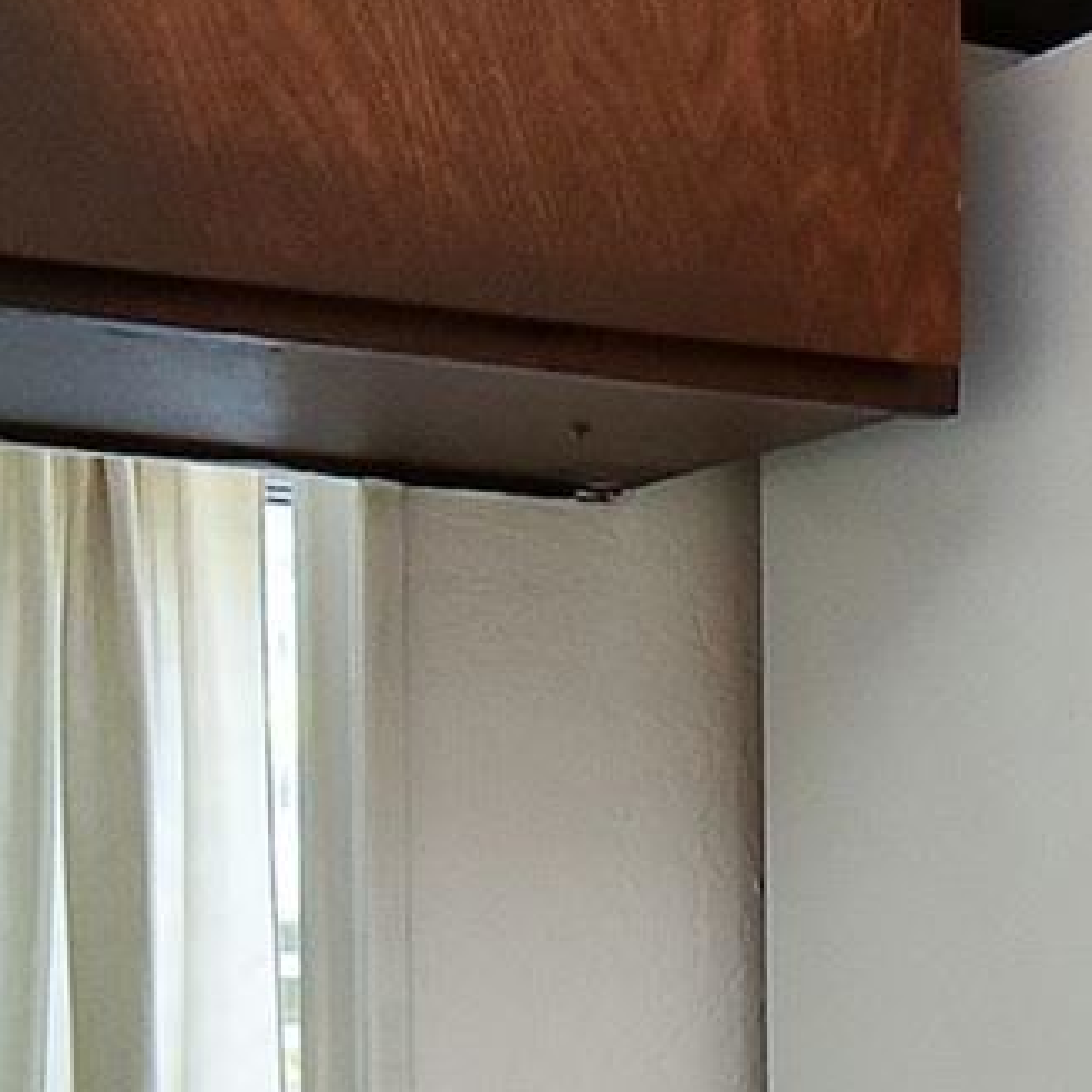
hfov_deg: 14.8
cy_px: 1263
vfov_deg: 15.1
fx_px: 3997
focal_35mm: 112
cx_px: 1444
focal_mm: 14
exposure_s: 1/15
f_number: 16
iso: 4500
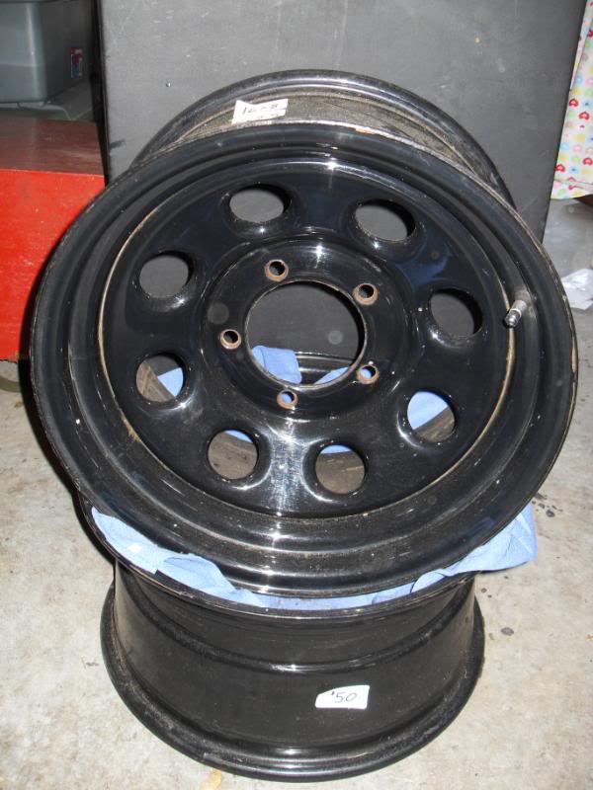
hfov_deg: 41.8
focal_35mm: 34
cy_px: 395
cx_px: 296
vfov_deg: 54.0
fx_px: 777
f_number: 2.8
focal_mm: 6.3
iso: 100
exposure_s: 1/45
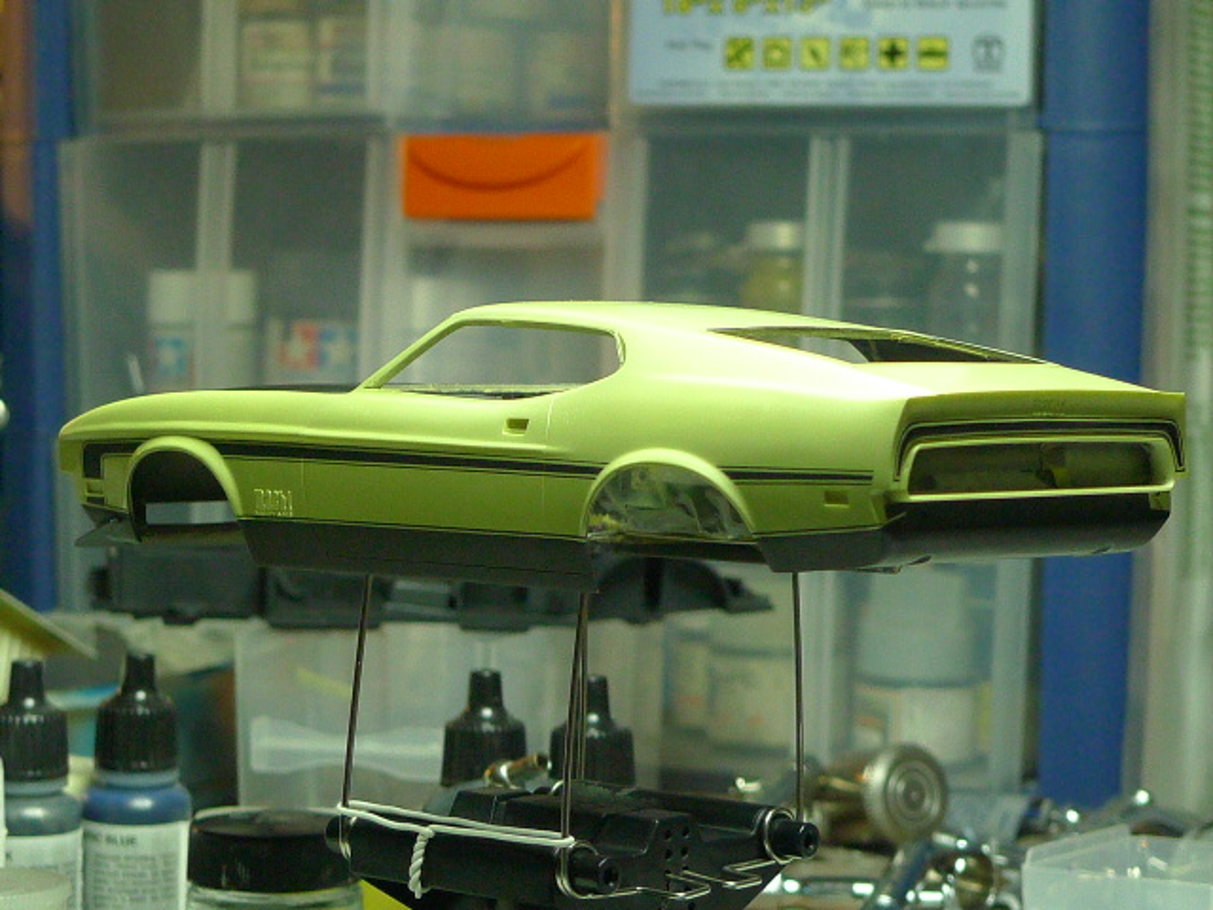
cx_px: 606
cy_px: 455
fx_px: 3784
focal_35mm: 108
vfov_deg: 13.7
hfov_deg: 18.2
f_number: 2.8
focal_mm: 12.8
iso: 400
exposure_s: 1/50
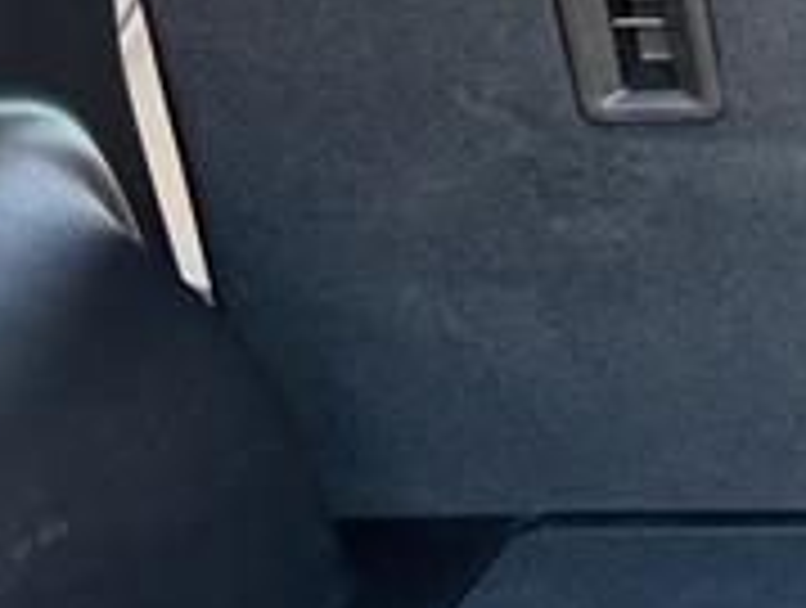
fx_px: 3196
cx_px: 1364
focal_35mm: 137
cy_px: 486
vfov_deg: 10.8
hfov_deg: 13.2
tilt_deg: -16.9
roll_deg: +1.9
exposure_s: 1/165
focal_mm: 6.76
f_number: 1.78
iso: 200
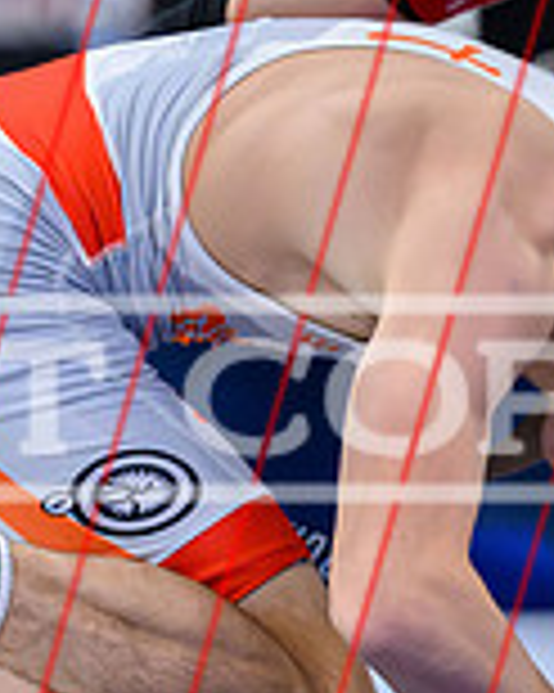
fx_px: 10217
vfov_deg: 3.9
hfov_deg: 3.1
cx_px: 225
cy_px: 675
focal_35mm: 498
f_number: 2.8
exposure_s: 1/800
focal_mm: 110
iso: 10000
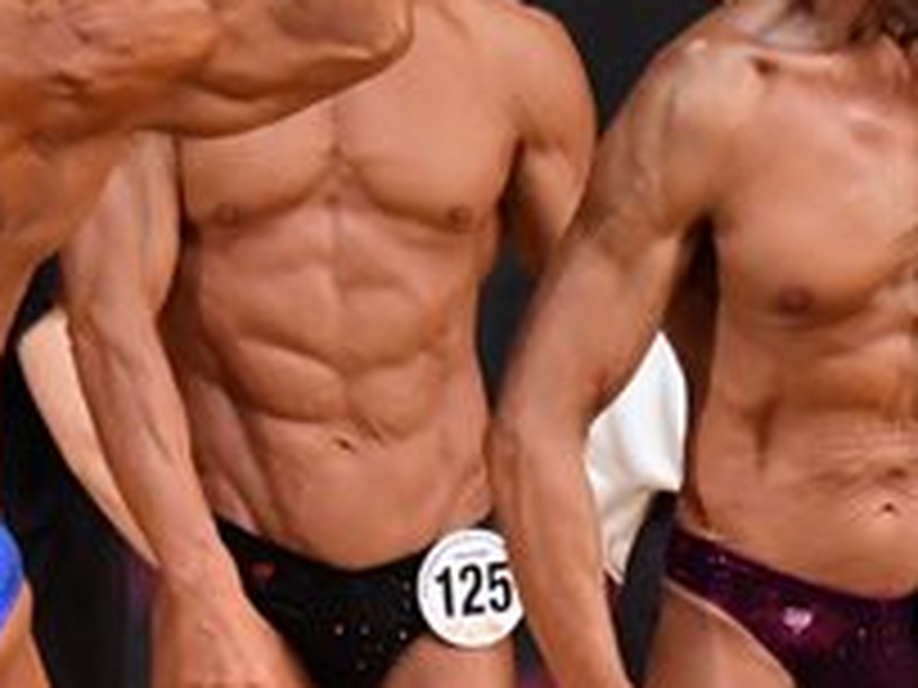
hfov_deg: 1.9
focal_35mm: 1043
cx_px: 794
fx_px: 27660
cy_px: 787
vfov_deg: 1.4
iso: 5000
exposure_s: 1/400
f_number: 5.6
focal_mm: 190
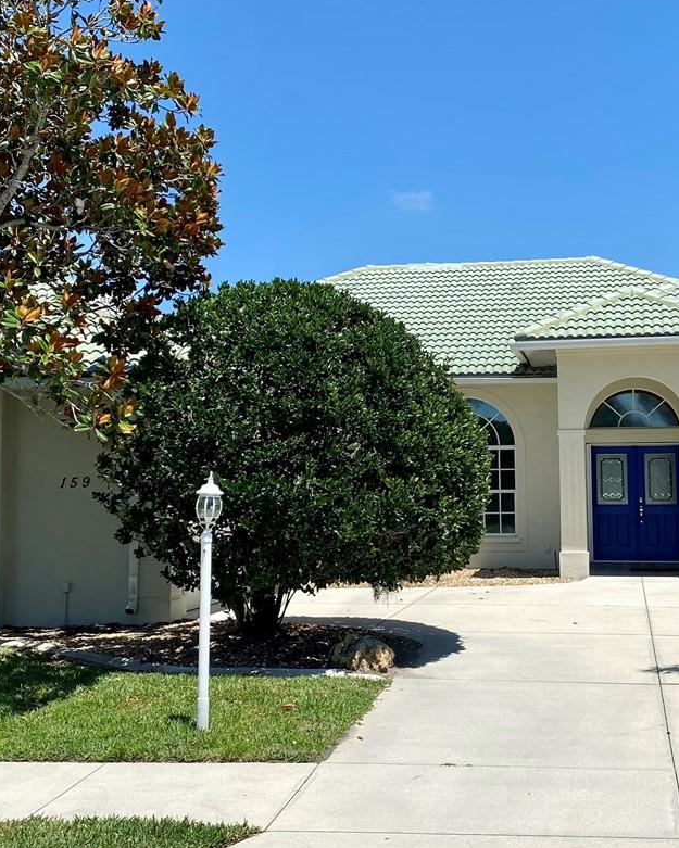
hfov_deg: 29.1
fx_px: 1306
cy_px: 366
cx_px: 412
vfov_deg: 35.9
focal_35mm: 52
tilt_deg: +4.8
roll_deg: +0.6
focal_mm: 4.25
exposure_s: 1/3205
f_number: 1.8
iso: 32
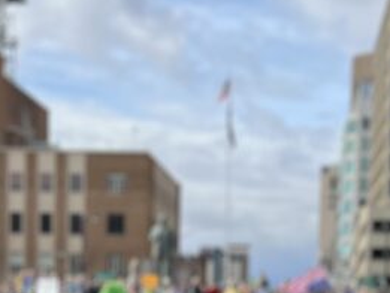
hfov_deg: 19.2
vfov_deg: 13.9
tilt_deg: -6.6
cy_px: 396
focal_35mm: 102
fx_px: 1150
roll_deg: -1.5
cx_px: 212
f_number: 1.6
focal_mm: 5.1
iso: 50
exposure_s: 1/2268
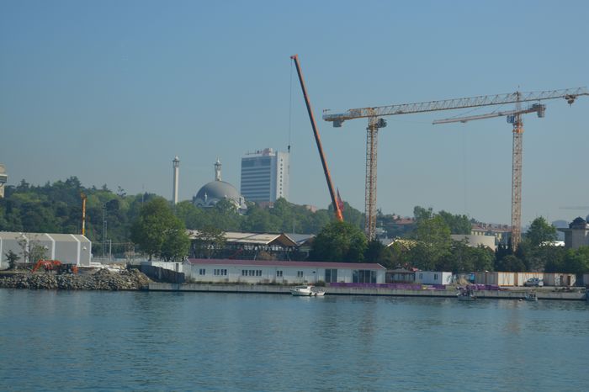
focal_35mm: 82
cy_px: 196
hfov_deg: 24.6
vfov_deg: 16.5
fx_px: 1349
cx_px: 294
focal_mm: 55
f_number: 8
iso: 160
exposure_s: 1/250
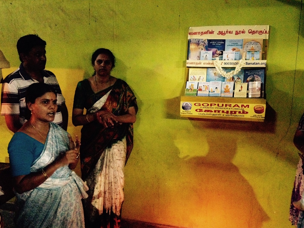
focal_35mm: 36
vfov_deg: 39.7
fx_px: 316
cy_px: 117
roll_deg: -1.7
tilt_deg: -11.0
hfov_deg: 51.4
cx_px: 150
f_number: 2.4
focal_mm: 4.28
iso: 800
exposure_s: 1/15
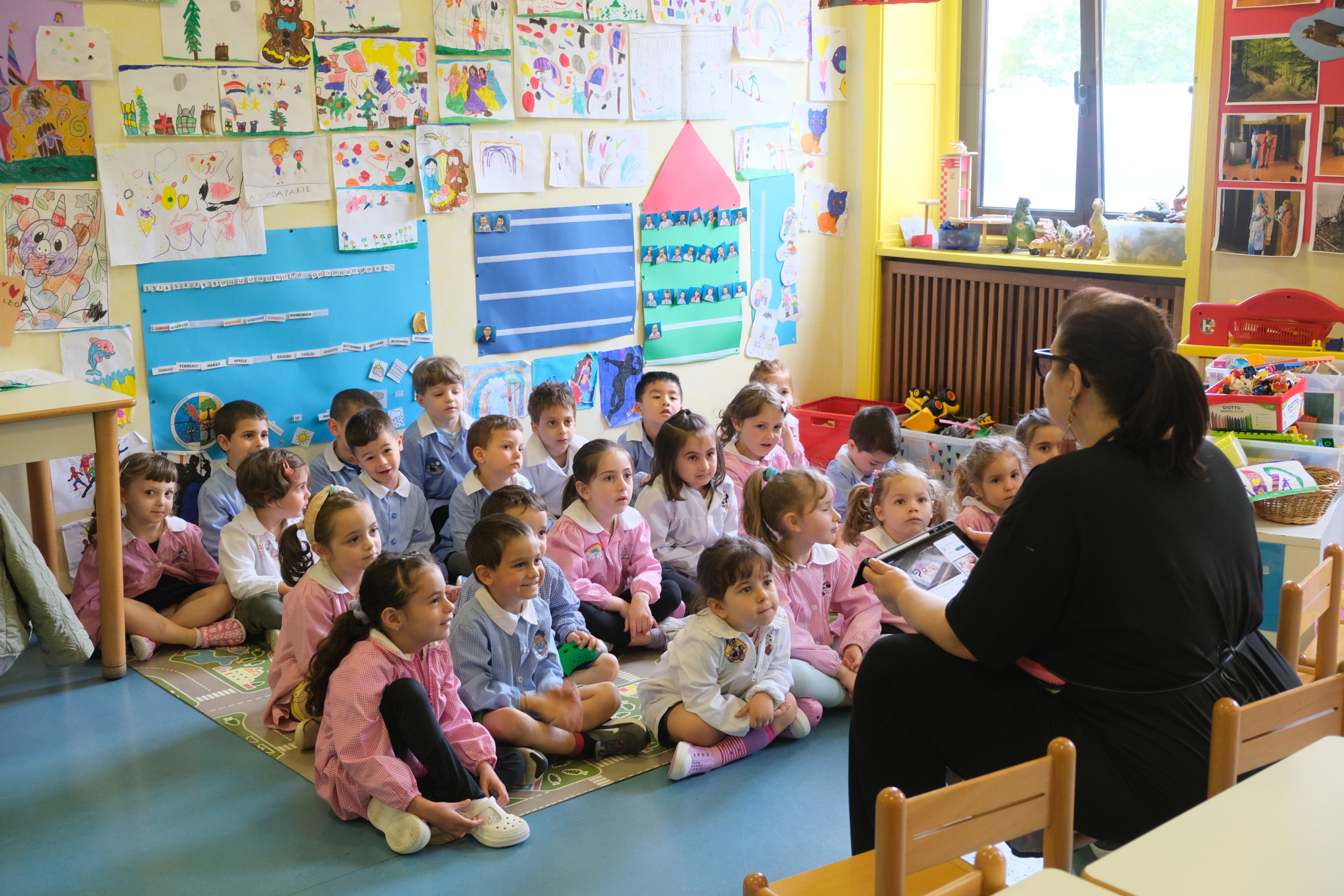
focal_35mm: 38
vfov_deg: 35.1
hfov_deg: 50.7
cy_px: 448
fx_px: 1419
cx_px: 672
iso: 800
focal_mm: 25.4
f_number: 3.2
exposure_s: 1/60
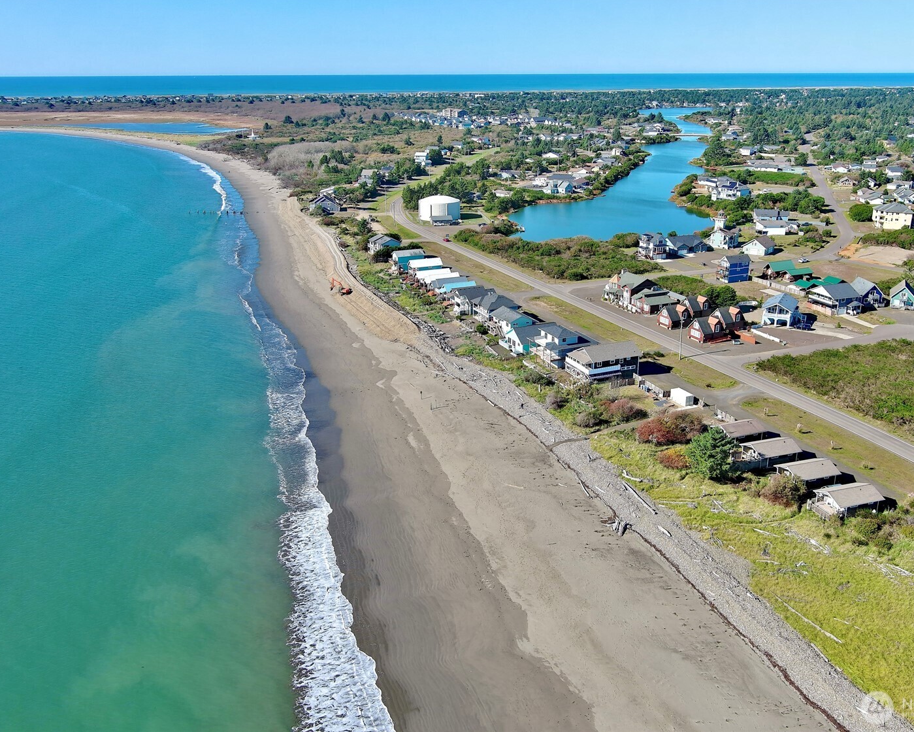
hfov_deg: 54.2
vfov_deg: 44.6
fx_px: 893
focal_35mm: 33
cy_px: 363
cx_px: 465
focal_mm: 10.57
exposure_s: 1/1115
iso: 100
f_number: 2.8
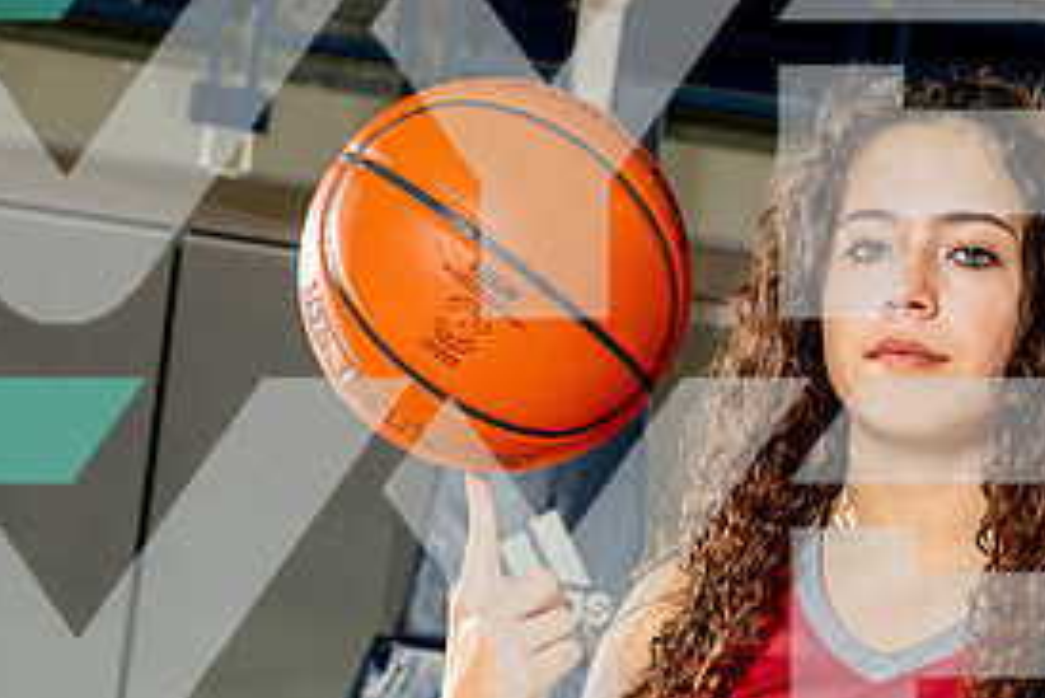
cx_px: 717
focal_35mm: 89
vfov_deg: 15.3
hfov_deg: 22.7
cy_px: 582
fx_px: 2585
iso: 640
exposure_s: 1/250
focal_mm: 42
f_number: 8
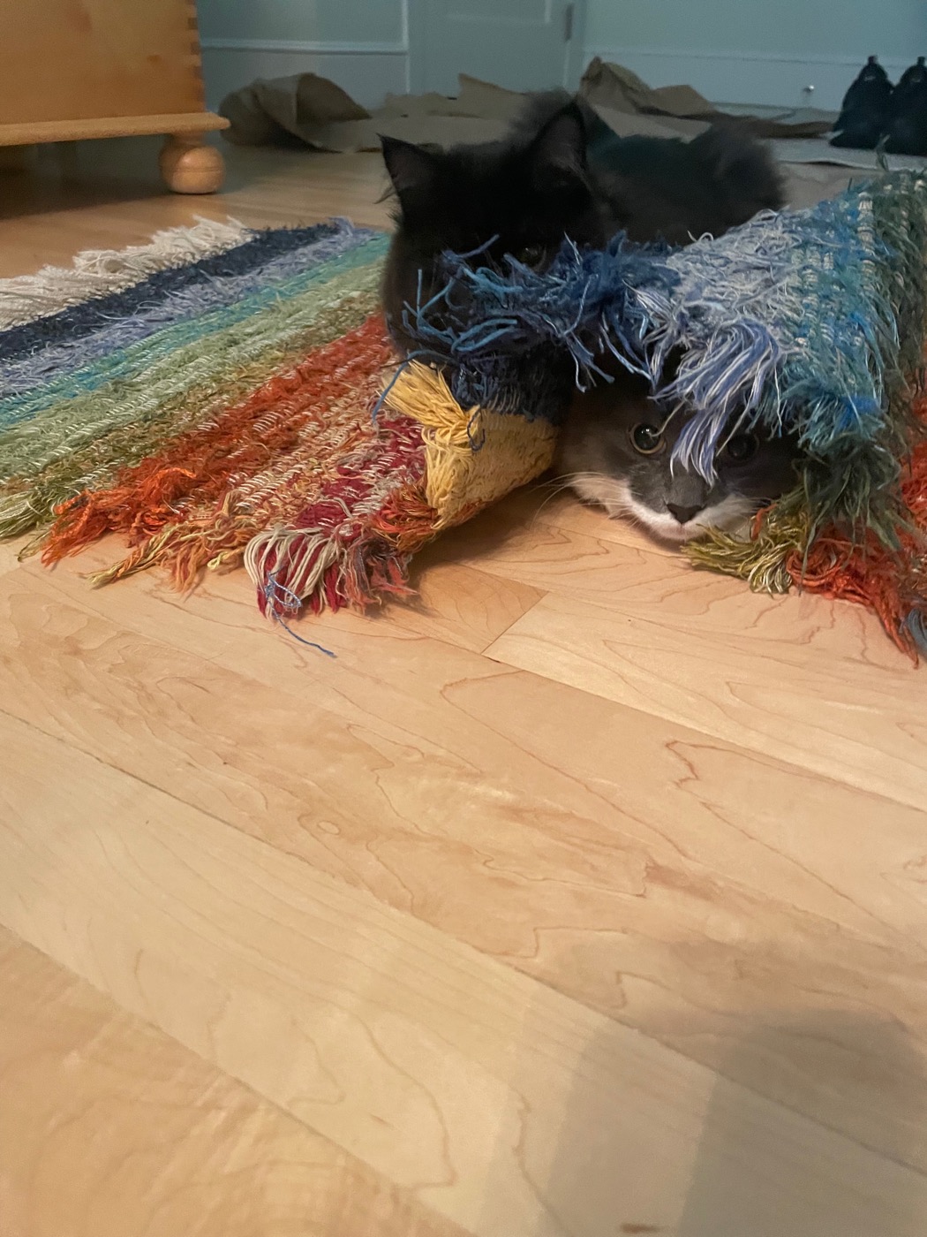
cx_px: 464
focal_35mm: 26
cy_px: 618
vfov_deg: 67.3
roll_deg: -1.6
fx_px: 928
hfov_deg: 53.1
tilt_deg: -30.8
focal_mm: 4.2
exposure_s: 1/40
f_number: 1.6
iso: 500
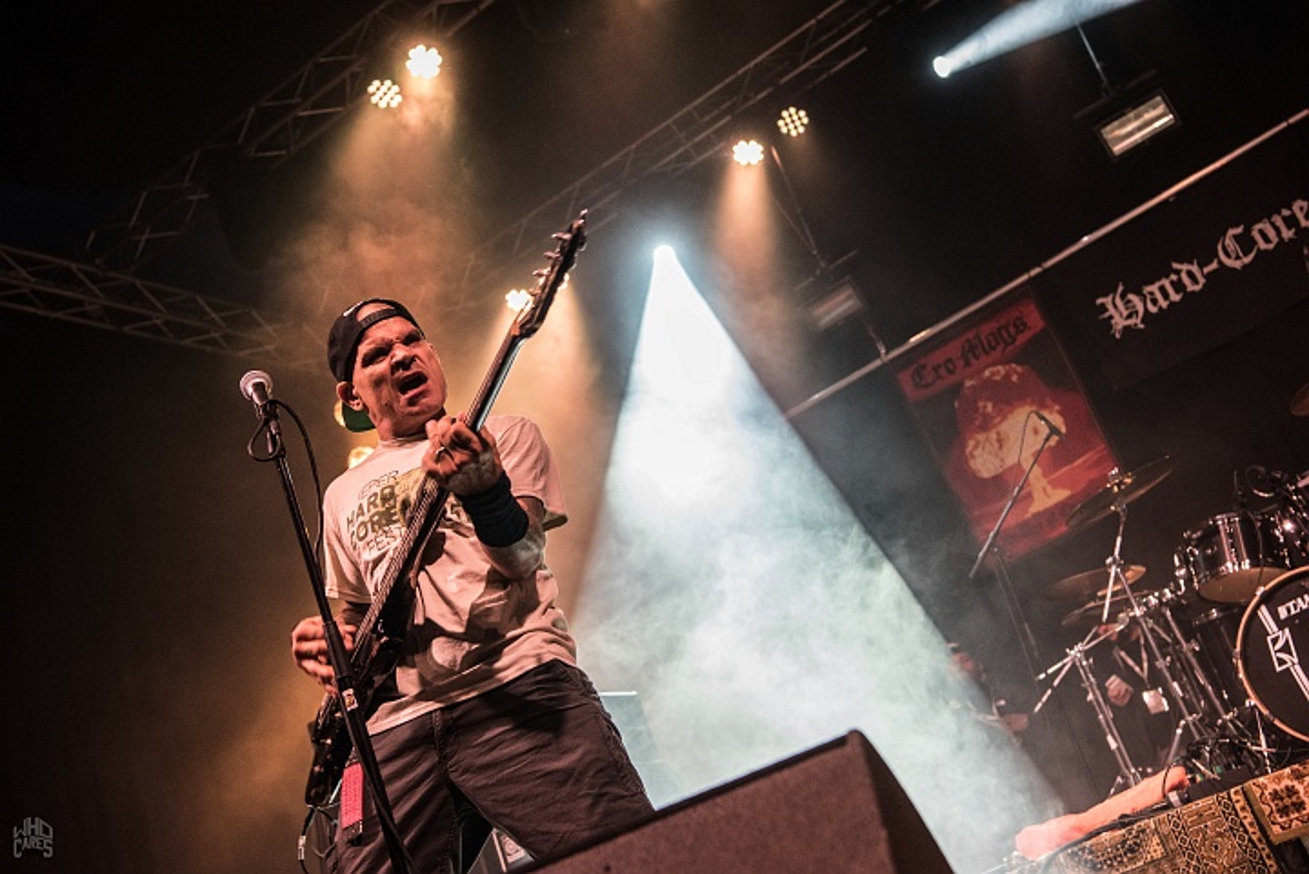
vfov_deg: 28.1
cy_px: 437
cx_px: 654
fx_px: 1746
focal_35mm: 48
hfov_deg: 41.1
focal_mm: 48
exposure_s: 1/100
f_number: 4.5
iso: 1600
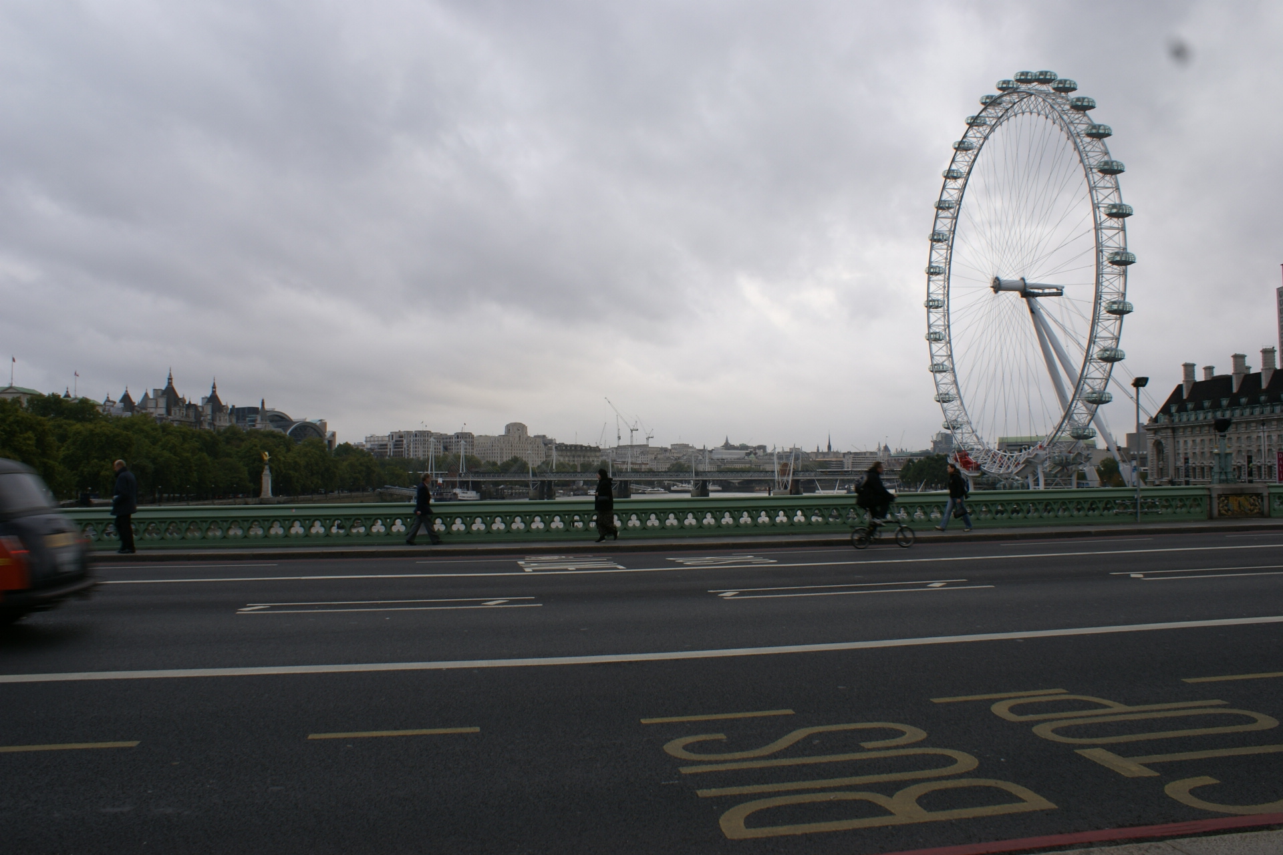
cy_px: 428
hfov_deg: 67.4
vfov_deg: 47.9
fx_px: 962
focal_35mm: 27
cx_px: 642
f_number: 8
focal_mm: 18
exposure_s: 1/80
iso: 100
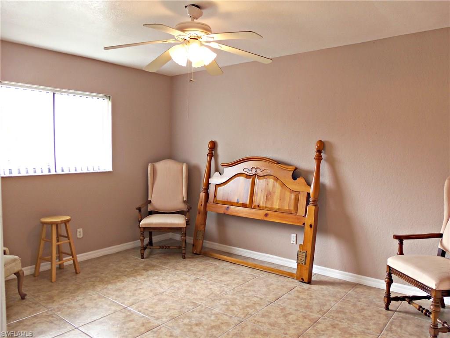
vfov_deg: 53.1
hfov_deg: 67.3
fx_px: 338
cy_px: 169
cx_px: 225
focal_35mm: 26
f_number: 3.2
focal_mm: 4.7
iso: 64
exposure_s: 1/13
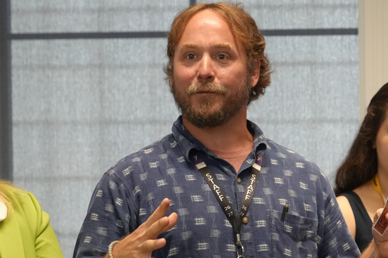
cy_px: 176
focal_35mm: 377
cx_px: 215
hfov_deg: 5.5
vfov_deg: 3.6
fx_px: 4062
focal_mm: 151
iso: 4000
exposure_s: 1/250
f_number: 5.6
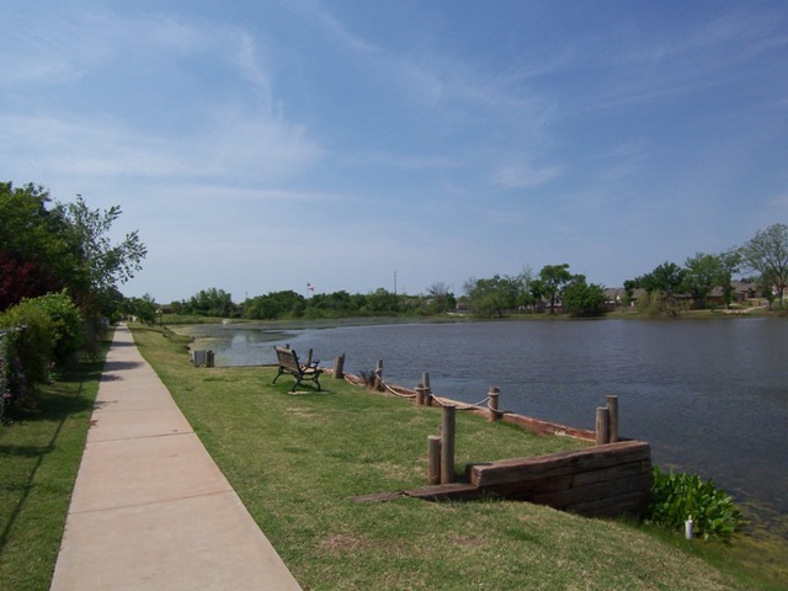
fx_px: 524
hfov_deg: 73.9
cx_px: 394
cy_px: 296
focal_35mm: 23
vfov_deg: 58.9
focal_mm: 3.8
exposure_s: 1/640
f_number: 5.6
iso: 64
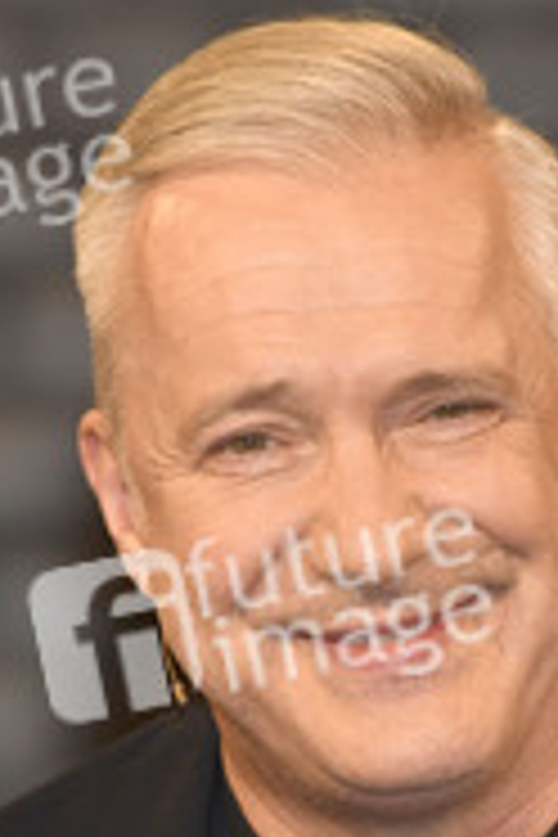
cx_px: 392
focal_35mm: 430
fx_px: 9997
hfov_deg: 3.2
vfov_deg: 4.8
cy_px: 842
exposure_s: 1/320
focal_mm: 200
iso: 1250
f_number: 5
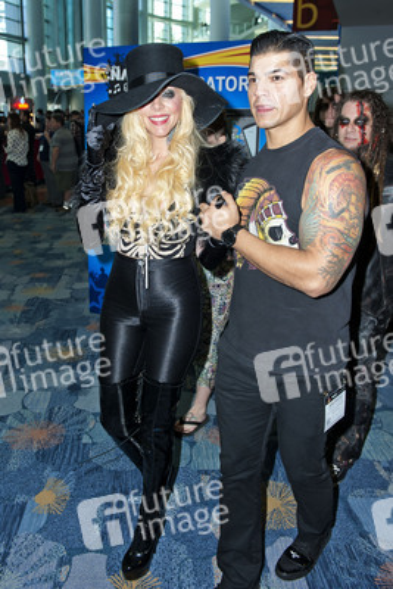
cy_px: 294
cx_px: 196
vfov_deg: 63.6
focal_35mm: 29
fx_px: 474
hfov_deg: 45.0
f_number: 5
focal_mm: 29
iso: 500
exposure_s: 1/320
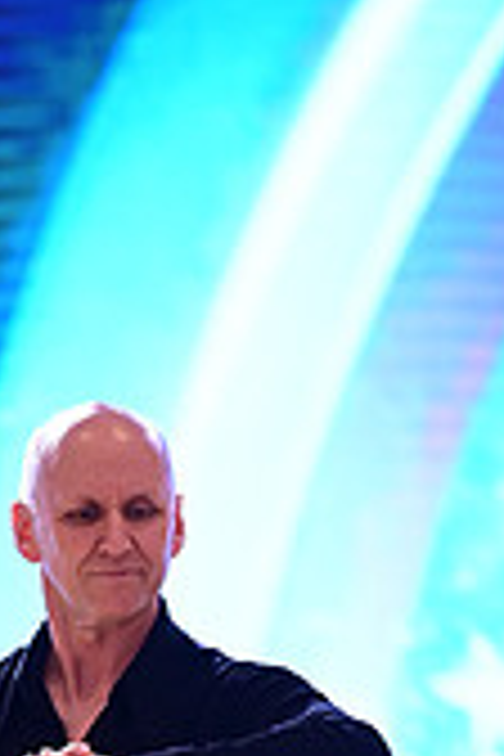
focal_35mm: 571
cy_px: 1264
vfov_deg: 3.6
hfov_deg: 2.4
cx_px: -94
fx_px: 11990
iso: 2000
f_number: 2.8
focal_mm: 165
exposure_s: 1/320
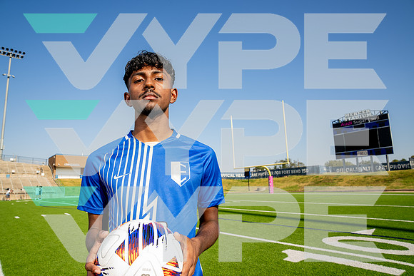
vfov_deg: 53.2
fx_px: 276
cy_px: 138
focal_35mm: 24
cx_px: 207
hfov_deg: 73.7
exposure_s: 1/125
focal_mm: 24
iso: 50
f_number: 7.1
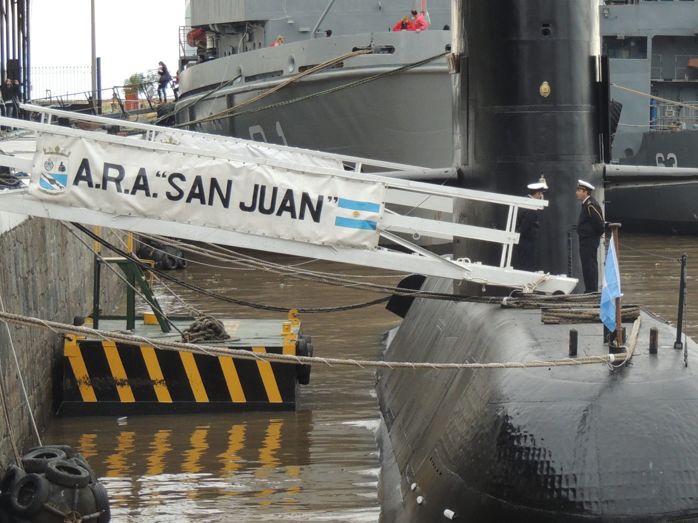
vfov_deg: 7.2
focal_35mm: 205
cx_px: 492
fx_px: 4133
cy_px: 237
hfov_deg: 9.6
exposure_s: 1/125
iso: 280
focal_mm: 24
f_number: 4.3
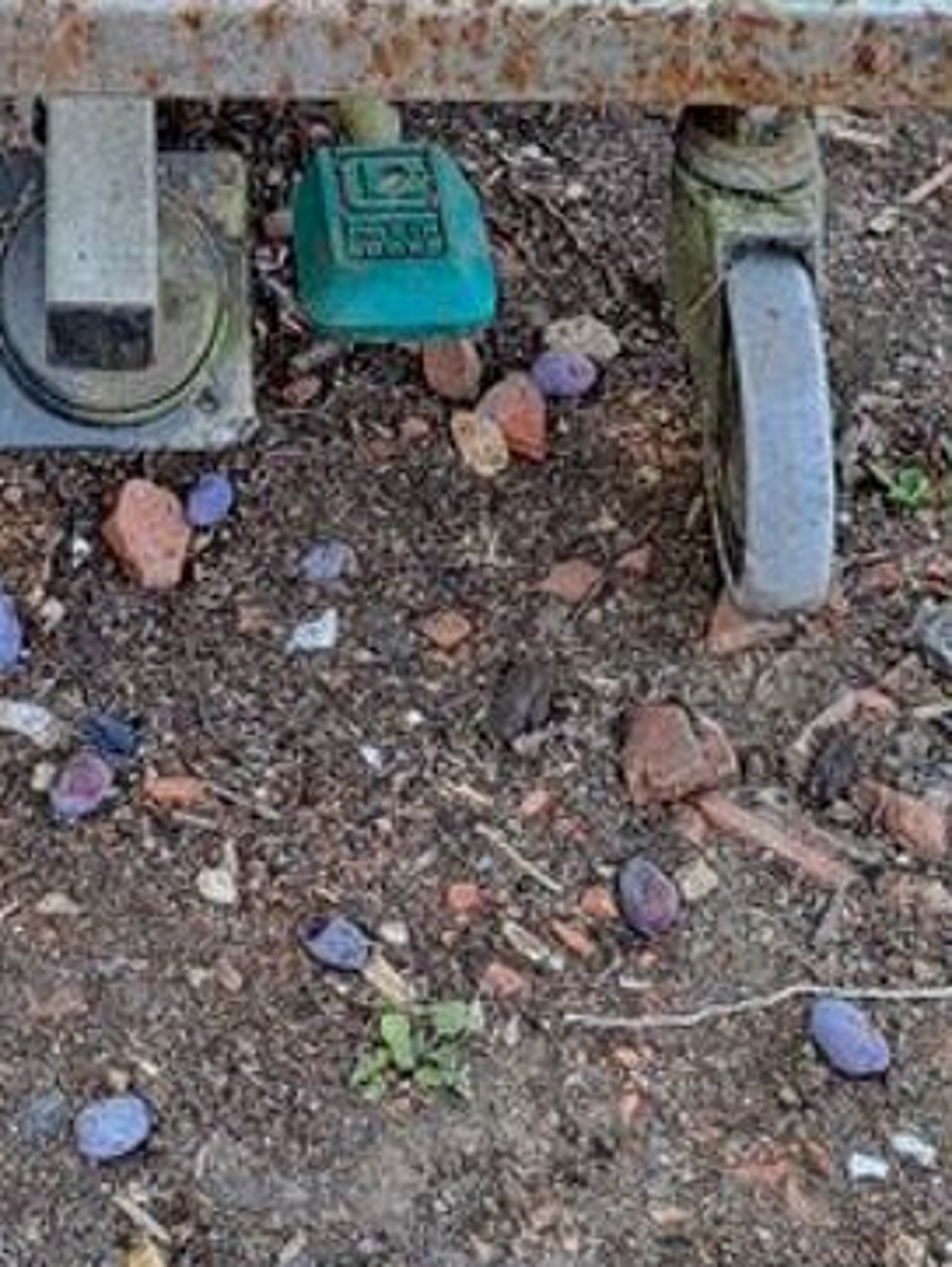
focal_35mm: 92
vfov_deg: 18.8
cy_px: -618
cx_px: -52
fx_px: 3370
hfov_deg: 15.7
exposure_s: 1/150
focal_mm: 4.65
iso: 32
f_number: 1.8
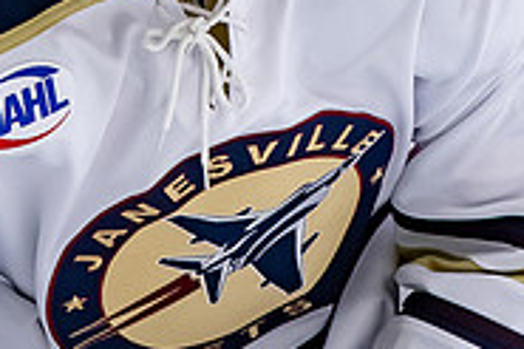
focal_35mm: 1077
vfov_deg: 1.3
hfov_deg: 1.9
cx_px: 97
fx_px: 15662
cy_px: -247
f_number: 3.2
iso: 800
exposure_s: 1/800
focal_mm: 200
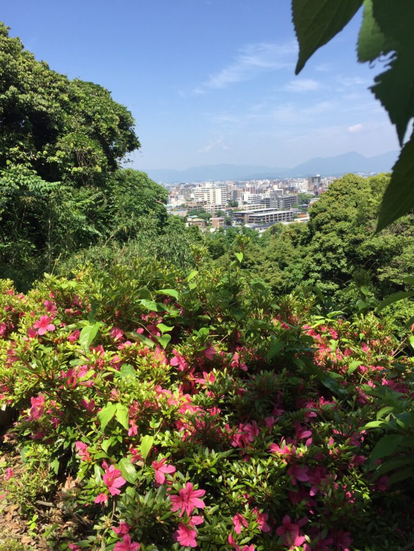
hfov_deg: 48.2
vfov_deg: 61.7
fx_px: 462
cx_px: 207
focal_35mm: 29
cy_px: 276
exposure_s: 1/1412
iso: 32
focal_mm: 4.15
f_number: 2.2
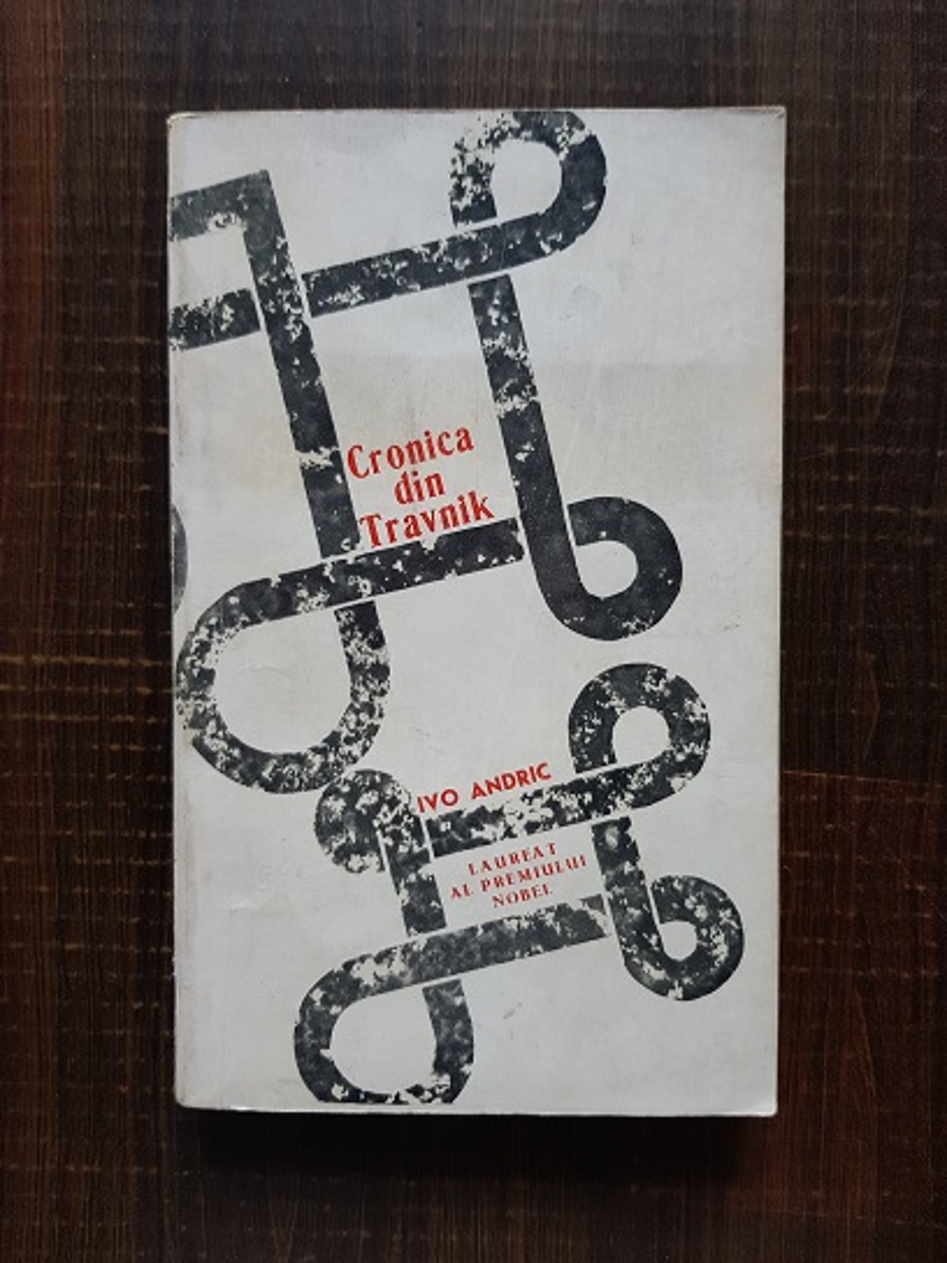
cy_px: 632
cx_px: 474
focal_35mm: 26
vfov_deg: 67.3
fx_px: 948
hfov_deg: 53.1
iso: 160
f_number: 1.7
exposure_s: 1/33
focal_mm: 4.3
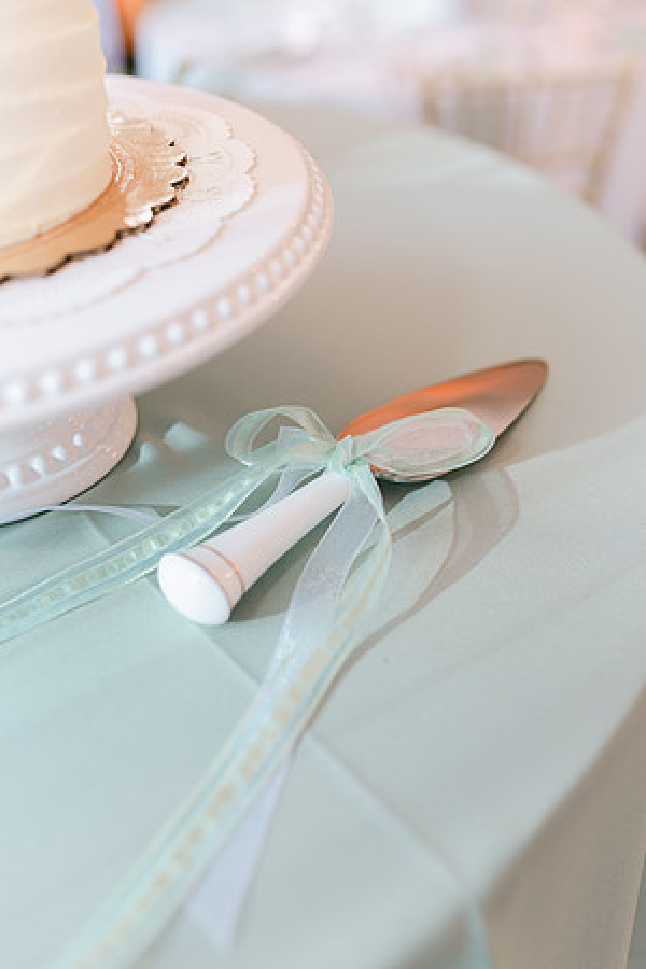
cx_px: 323
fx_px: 942
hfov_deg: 37.9
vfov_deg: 54.4
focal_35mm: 35
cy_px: 484
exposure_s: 1/125
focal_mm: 35
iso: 320
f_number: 2.8
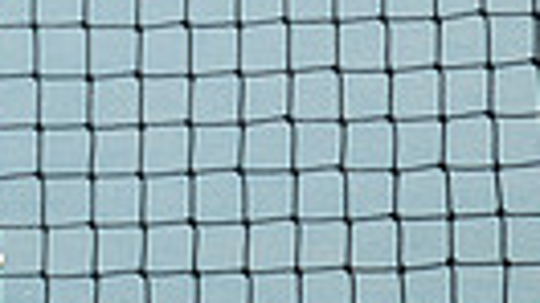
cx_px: -29
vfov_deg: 5.7
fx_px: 2861
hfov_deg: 10.7
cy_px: -549
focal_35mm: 200
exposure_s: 1/400
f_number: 7.1
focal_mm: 56
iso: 125
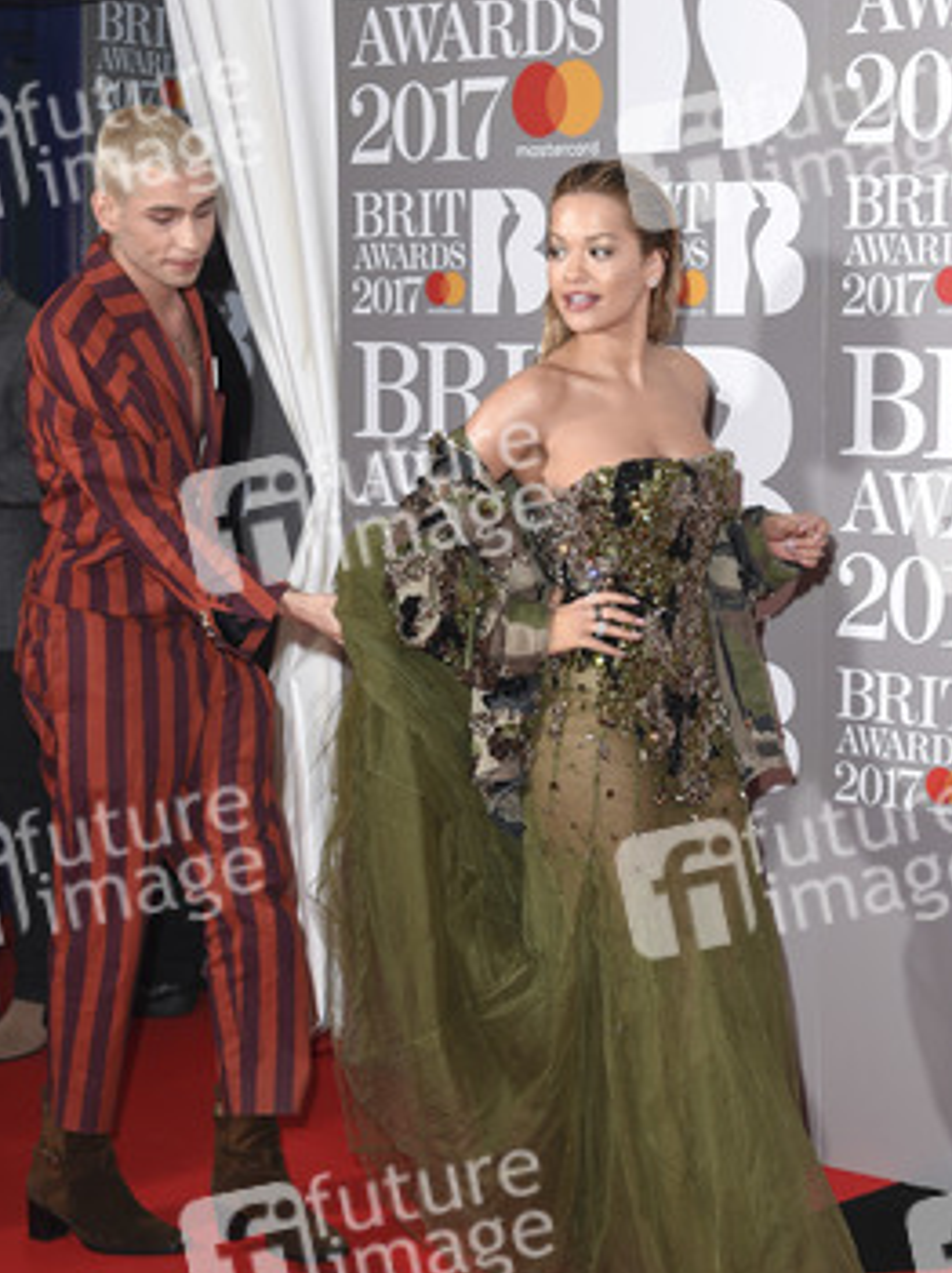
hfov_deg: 26.5
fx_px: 2019
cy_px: 691
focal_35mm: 55
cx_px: 474
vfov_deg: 34.9
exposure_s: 1/250
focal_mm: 50
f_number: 5.6
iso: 400
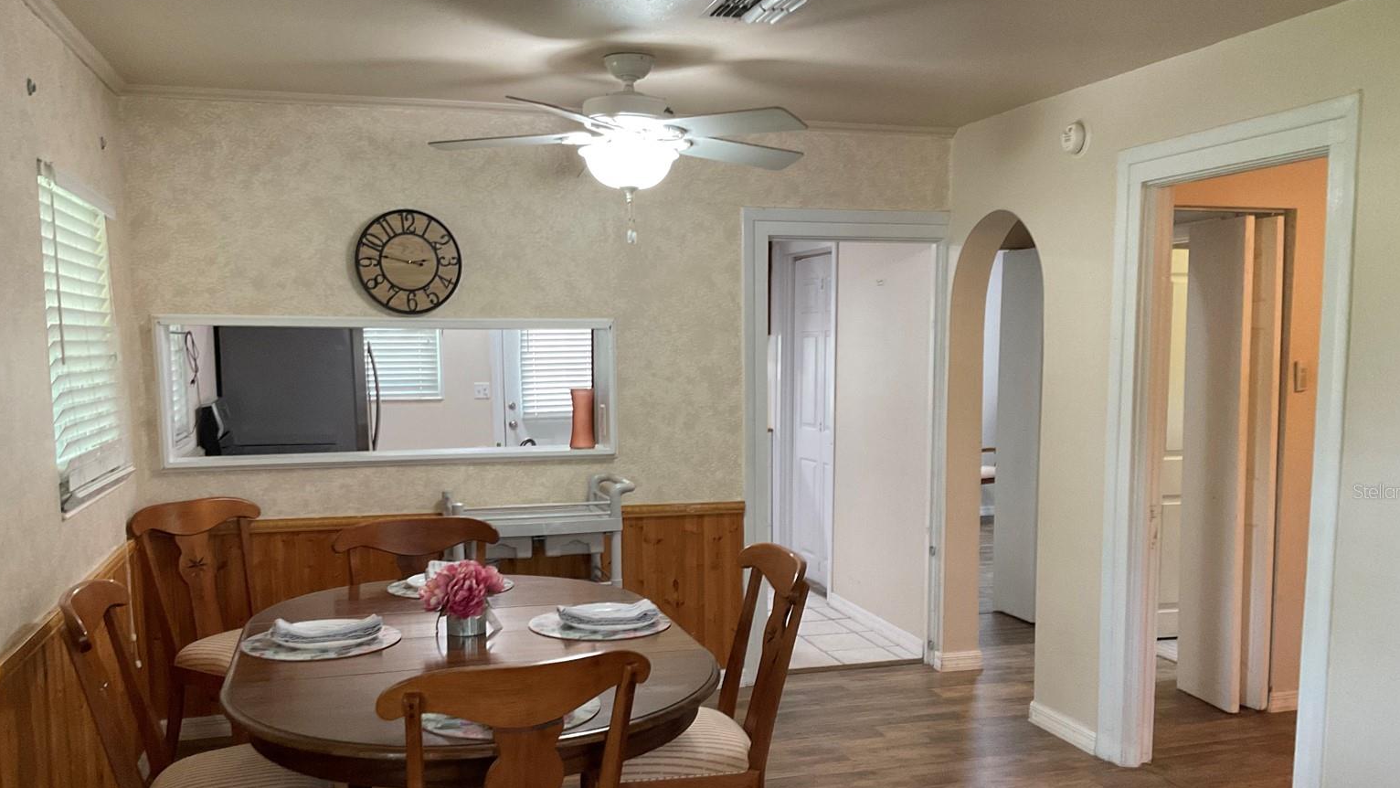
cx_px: 708
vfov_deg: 35.5
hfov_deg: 59.5
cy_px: 491
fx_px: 1225
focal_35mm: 33
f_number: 1.8
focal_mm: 3
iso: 160
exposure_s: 1/60
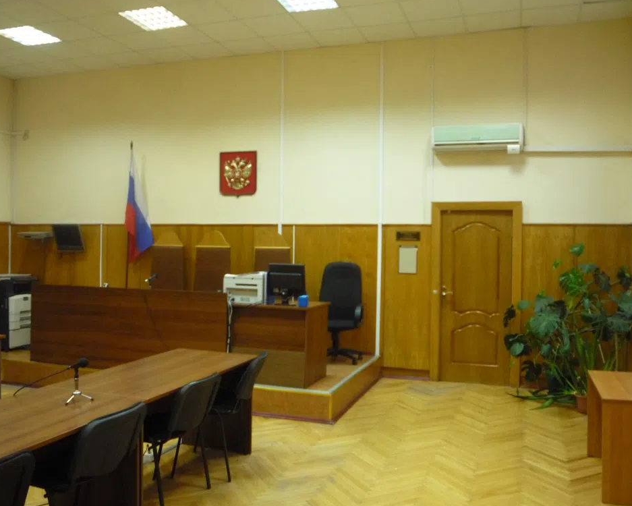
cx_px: 327
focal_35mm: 32
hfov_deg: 55.6
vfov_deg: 45.8
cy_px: 252
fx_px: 599
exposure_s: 1/20
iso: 400
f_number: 3.3
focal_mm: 5.2
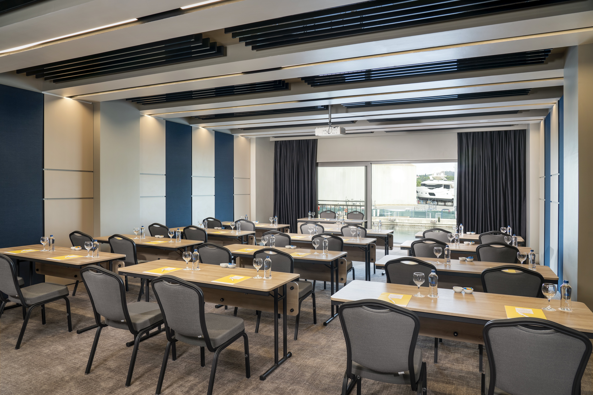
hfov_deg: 73.8
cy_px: 198
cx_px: 296
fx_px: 395
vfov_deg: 53.1
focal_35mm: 24
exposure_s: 1/200
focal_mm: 24
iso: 250
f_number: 8
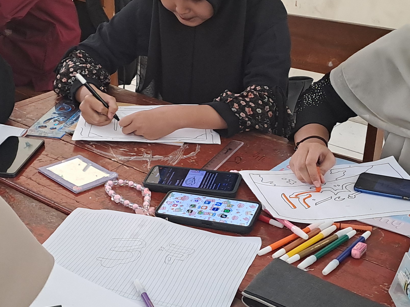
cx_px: 172
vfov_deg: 23.6
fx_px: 734
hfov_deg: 31.1
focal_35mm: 62
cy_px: 192
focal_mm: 4.65
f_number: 1.8
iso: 250
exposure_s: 1/33
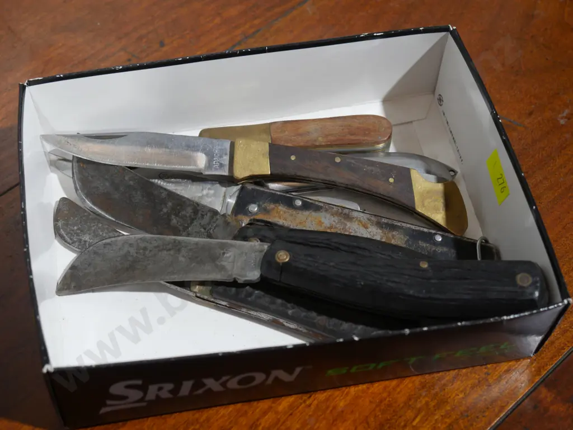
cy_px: 215
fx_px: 994
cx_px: 286
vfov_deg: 24.4
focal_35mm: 60
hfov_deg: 32.2
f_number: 5.4
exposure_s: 1/60
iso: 800
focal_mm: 30
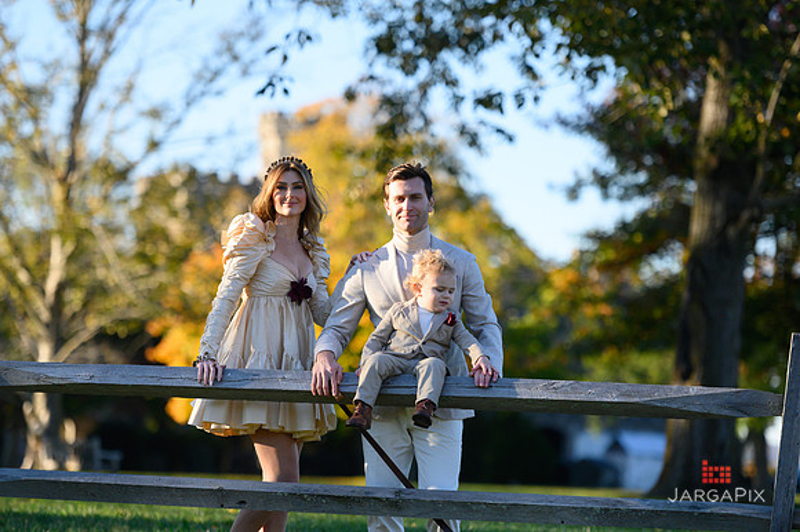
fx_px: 3331
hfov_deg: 13.7
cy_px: 266
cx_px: 400
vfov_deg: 9.1
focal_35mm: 150
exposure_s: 1/8000
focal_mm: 150
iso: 1600
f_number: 3.2
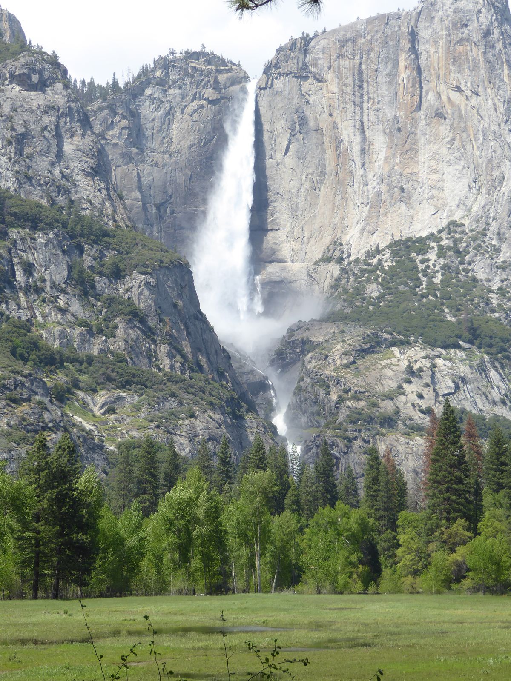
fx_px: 1555
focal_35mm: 79
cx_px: 256
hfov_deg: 18.7
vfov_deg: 24.7
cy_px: 340
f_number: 4.6
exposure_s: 1/250
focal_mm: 13.2
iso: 80
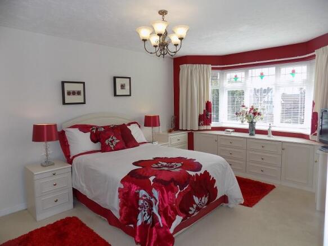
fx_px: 218
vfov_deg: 58.9
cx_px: 164
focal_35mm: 23
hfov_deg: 73.9
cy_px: 123
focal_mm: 4
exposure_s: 1/160
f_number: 3.1
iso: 80
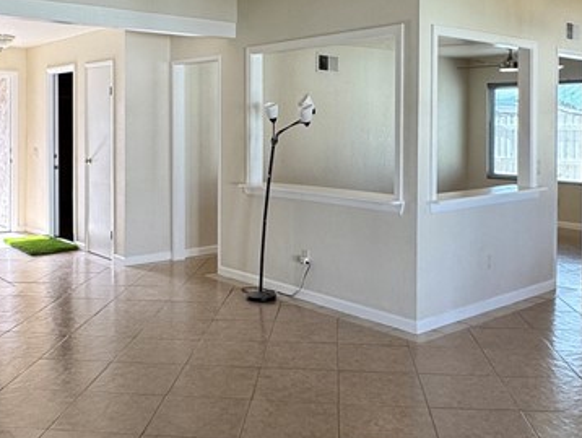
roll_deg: -0.4
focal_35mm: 40
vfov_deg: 35.6
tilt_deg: -1.4
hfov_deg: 46.7
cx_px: 262
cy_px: 140
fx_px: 673
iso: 64
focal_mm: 2.22
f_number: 2.2
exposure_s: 1/120
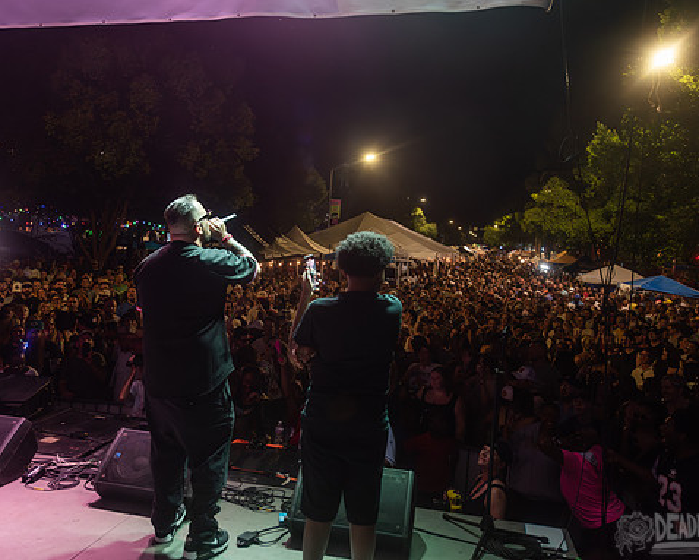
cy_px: 254
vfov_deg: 48.5
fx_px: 621
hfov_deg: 58.7
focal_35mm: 30
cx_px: 322
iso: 2000
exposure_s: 1/160
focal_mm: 24
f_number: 4
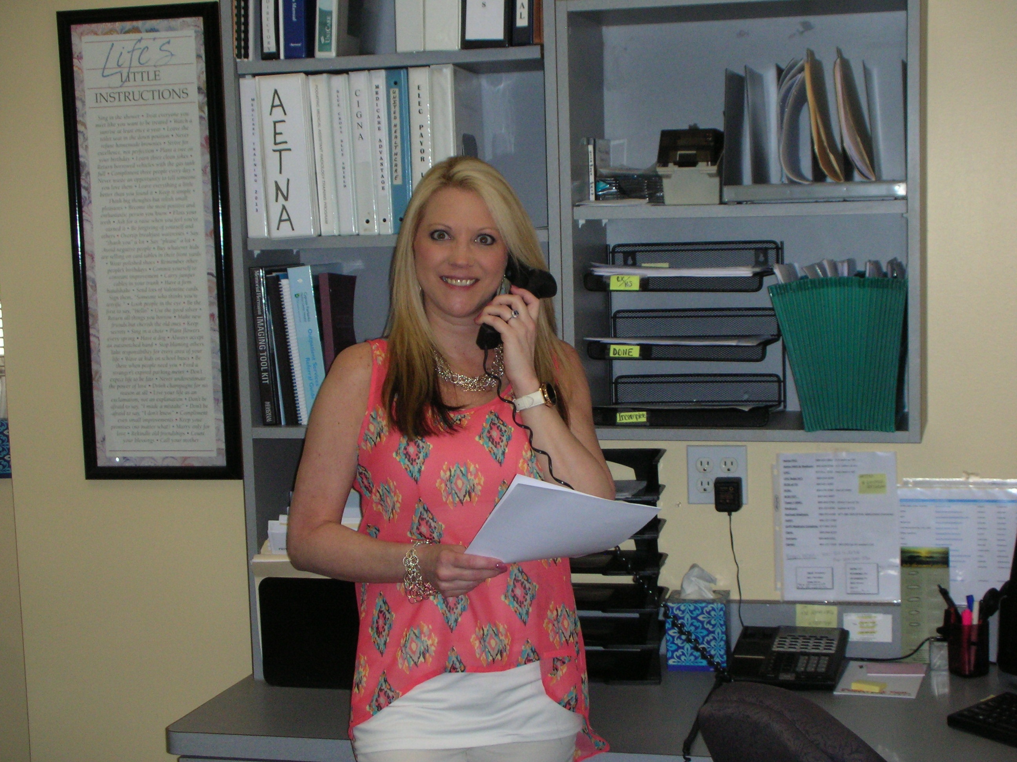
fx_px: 1792
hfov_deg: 31.7
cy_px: 381
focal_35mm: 61
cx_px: 508
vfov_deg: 24.0
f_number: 4
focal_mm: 10.1
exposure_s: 1/120
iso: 179
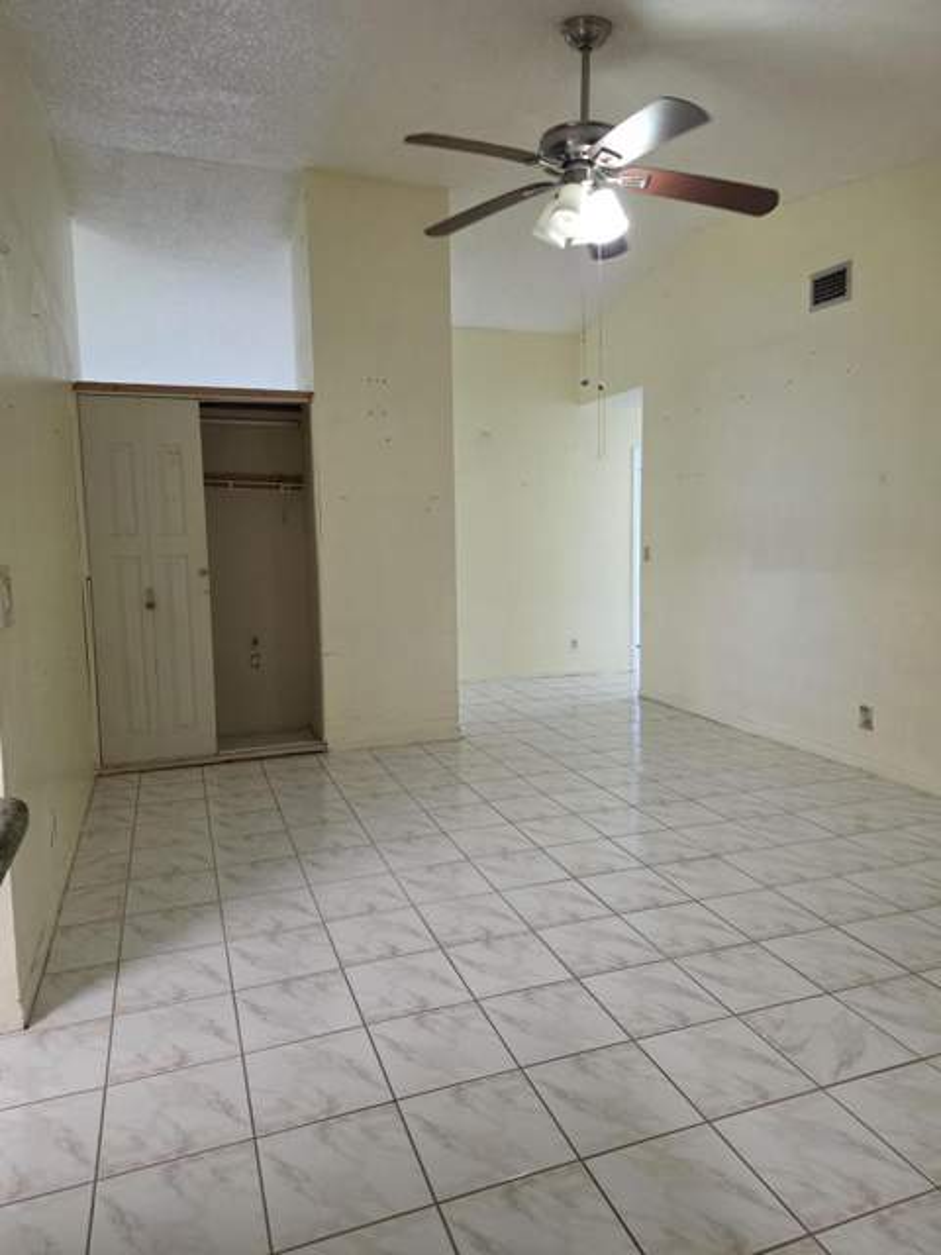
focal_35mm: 23
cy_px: 628
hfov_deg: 58.9
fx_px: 834
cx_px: 470
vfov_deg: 73.9
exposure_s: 1/120
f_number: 1.7
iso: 320
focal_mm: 6.3
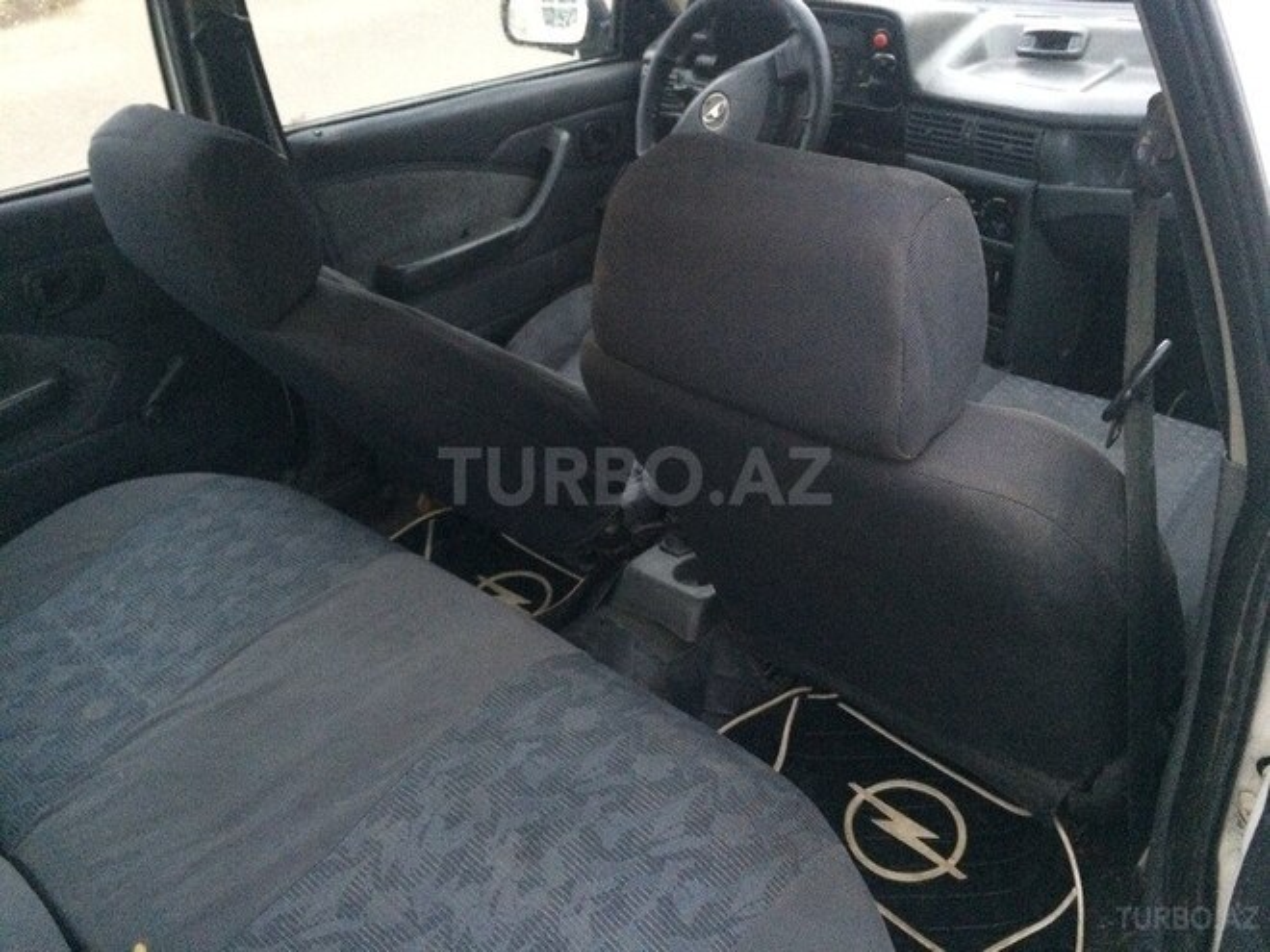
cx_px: 635
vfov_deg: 48.2
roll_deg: +4.3
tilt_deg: -29.4
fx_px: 1064
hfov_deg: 61.7
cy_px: 476
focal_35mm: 29
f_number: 2.2
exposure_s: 1/17
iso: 500
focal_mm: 4.15
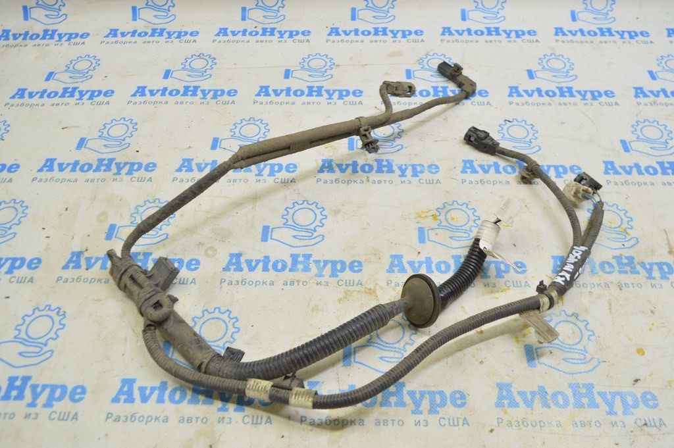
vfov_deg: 43.5
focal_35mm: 30
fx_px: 561
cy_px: 224
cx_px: 337
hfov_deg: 62.0
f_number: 5.6
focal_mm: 20
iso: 400
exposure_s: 1/20
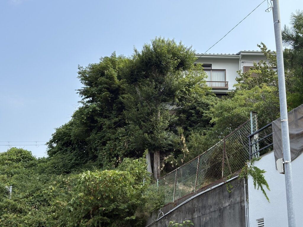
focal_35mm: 52
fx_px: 455
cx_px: 152
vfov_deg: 28.0
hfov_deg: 36.8
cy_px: 114
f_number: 1.6
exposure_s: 1/1754
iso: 40
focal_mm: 5.96
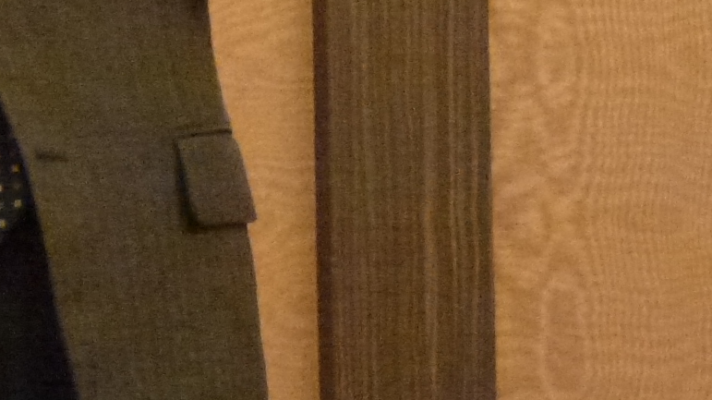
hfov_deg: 3.8
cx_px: -51
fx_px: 10587
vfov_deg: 2.2
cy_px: -279
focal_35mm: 561
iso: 800
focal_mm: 27.7
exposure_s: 1/15
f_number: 5.3
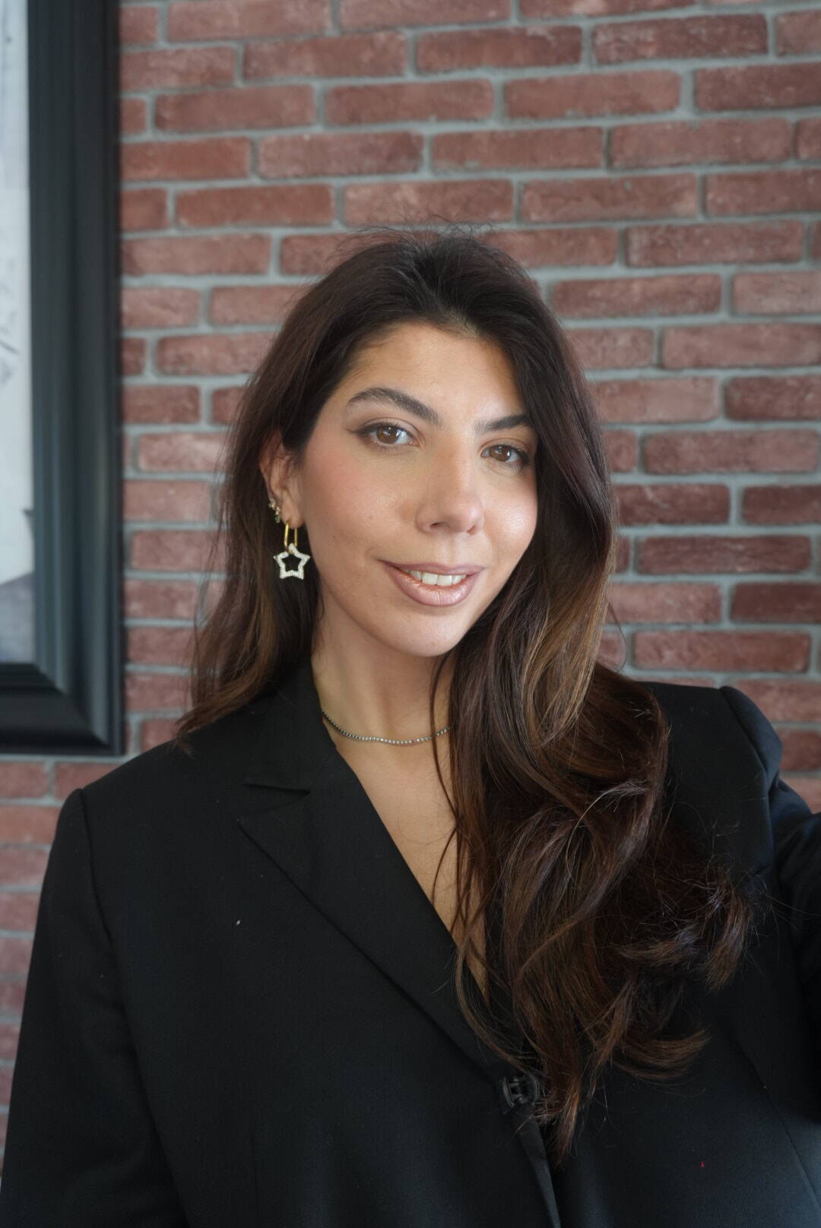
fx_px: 1024
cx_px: 410
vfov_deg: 61.9
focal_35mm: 30
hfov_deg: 43.7
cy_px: 614
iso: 400
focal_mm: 20
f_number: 4
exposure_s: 1/160
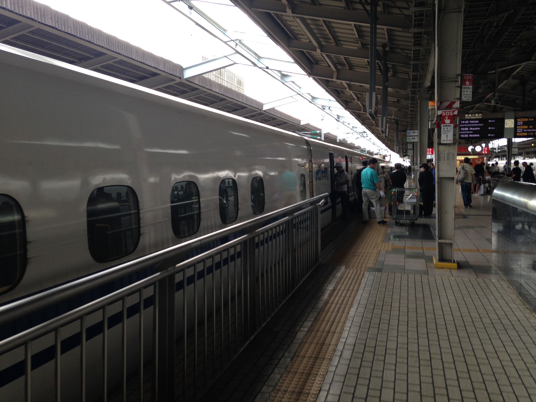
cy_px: 201
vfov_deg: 42.9
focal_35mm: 33
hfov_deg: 55.4
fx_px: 511
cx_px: 268
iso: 50
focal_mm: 4.12
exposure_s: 1/138
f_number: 2.4
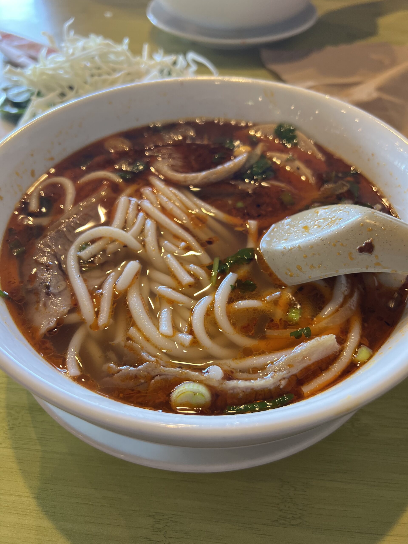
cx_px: 204
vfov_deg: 67.3
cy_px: 272
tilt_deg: -47.5
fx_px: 409
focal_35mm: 26
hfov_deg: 53.1
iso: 160
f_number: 1.5
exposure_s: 1/60
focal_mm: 5.7
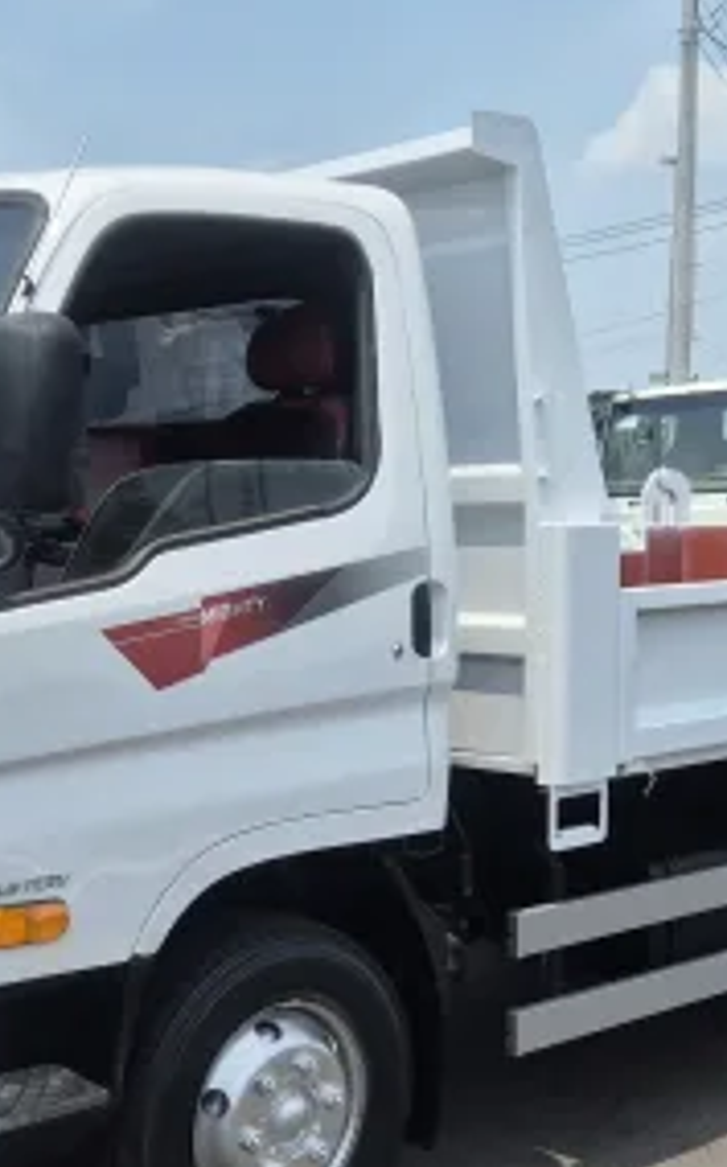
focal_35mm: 55
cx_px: 255
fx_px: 1747
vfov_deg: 36.6
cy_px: 768
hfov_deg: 23.4
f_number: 1.8
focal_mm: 5.4
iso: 25
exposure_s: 1/1896
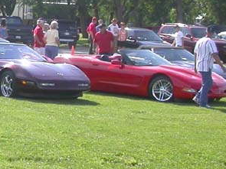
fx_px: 861
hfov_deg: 13.9
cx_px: -124
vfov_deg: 11.2
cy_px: 65
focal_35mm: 132
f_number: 2.6
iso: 100
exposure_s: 1/1000
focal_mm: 7.85
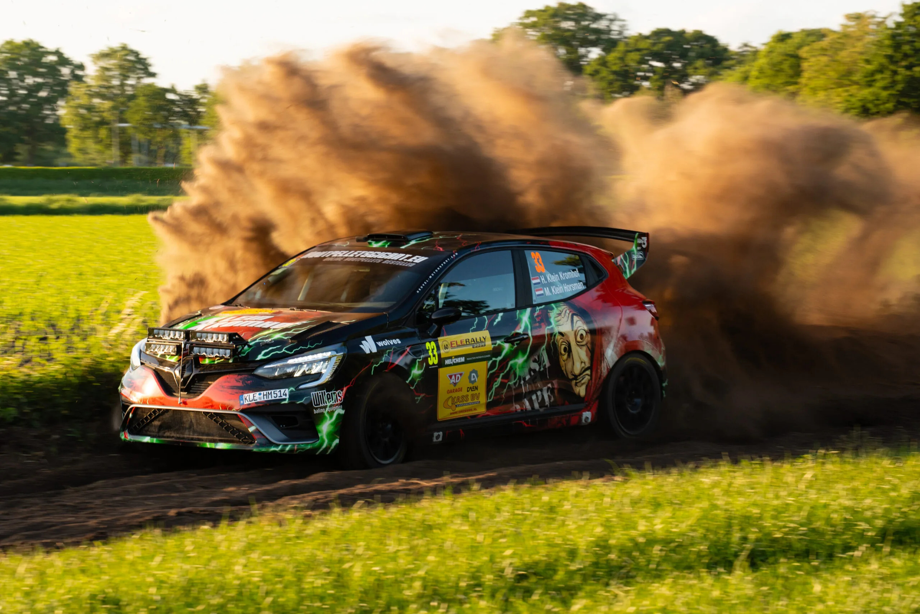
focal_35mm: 134
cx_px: 399
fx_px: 3421
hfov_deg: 15.3
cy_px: 354
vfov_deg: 10.2
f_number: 8
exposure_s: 1/160
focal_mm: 105
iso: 400
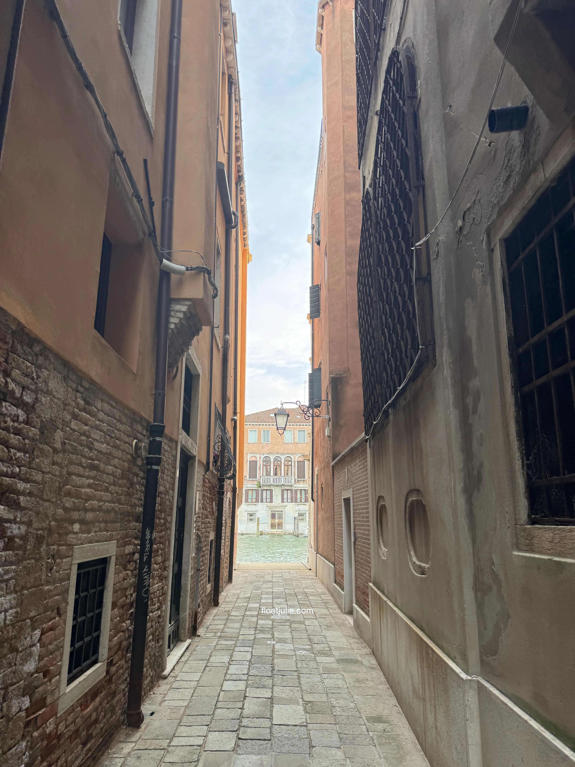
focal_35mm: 24
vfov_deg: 71.6
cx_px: 288
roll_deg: +0.4
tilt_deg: +9.8
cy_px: 384
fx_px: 532
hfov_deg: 56.8
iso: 64
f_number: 1.78
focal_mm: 6.76
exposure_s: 1/190
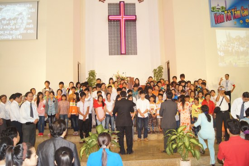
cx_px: 124
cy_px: 83
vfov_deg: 47.9
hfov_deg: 67.4
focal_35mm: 27
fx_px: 187
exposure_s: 1/40
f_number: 4.5
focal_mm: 18
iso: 800
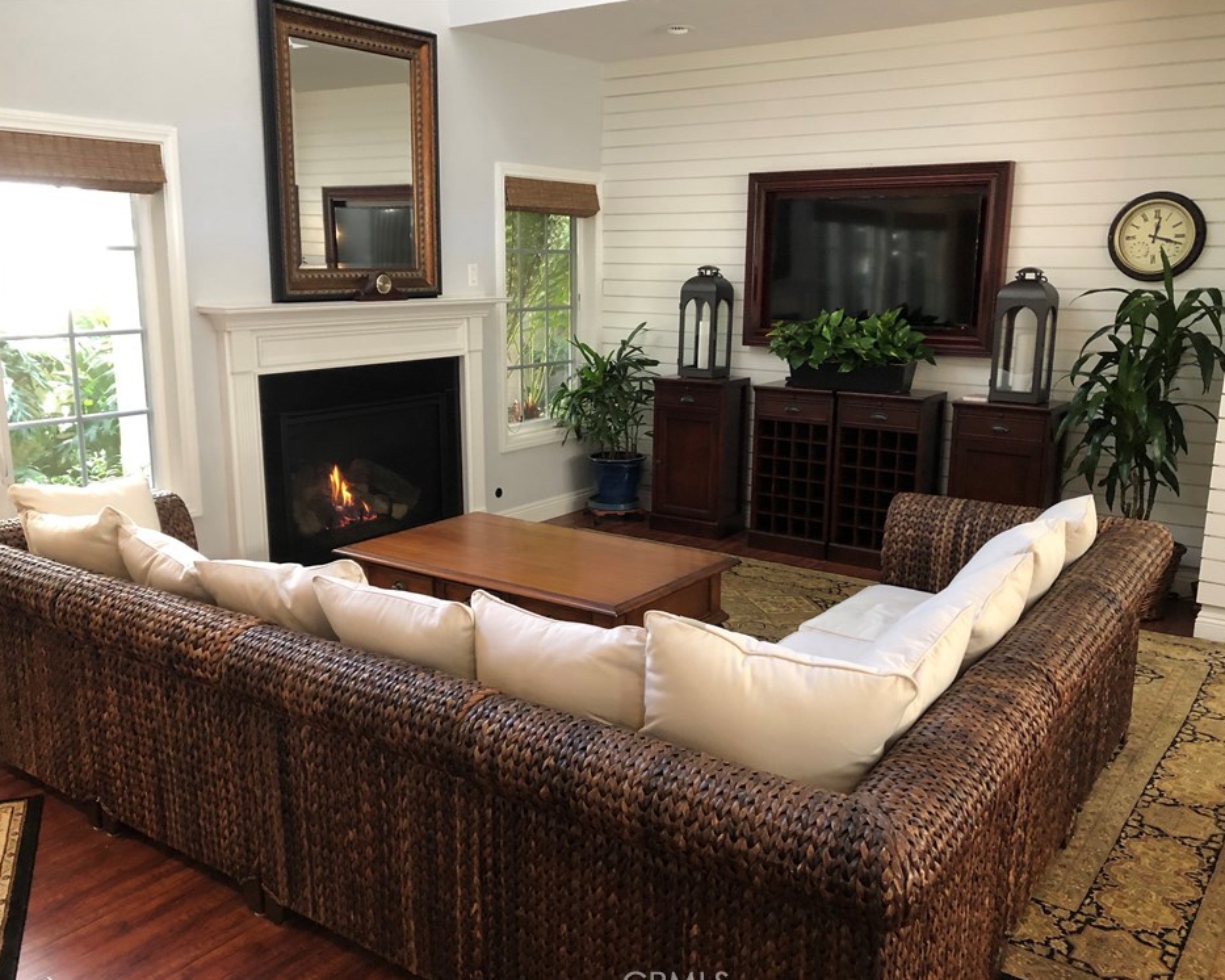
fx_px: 1087
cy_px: 498
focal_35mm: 30
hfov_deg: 58.8
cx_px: 593
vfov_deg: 48.5
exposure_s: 1/15
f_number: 1.8
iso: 80
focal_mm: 3.99
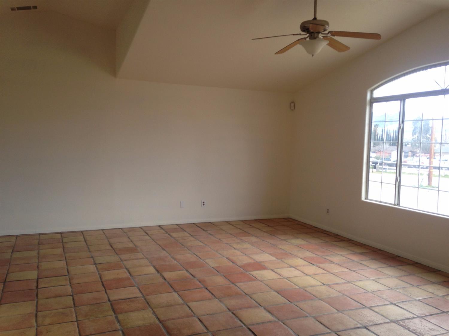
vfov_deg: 42.9
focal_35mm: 33
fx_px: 428
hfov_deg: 55.4
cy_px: 168
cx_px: 224
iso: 50
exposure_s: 1/166
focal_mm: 4.12
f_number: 2.4
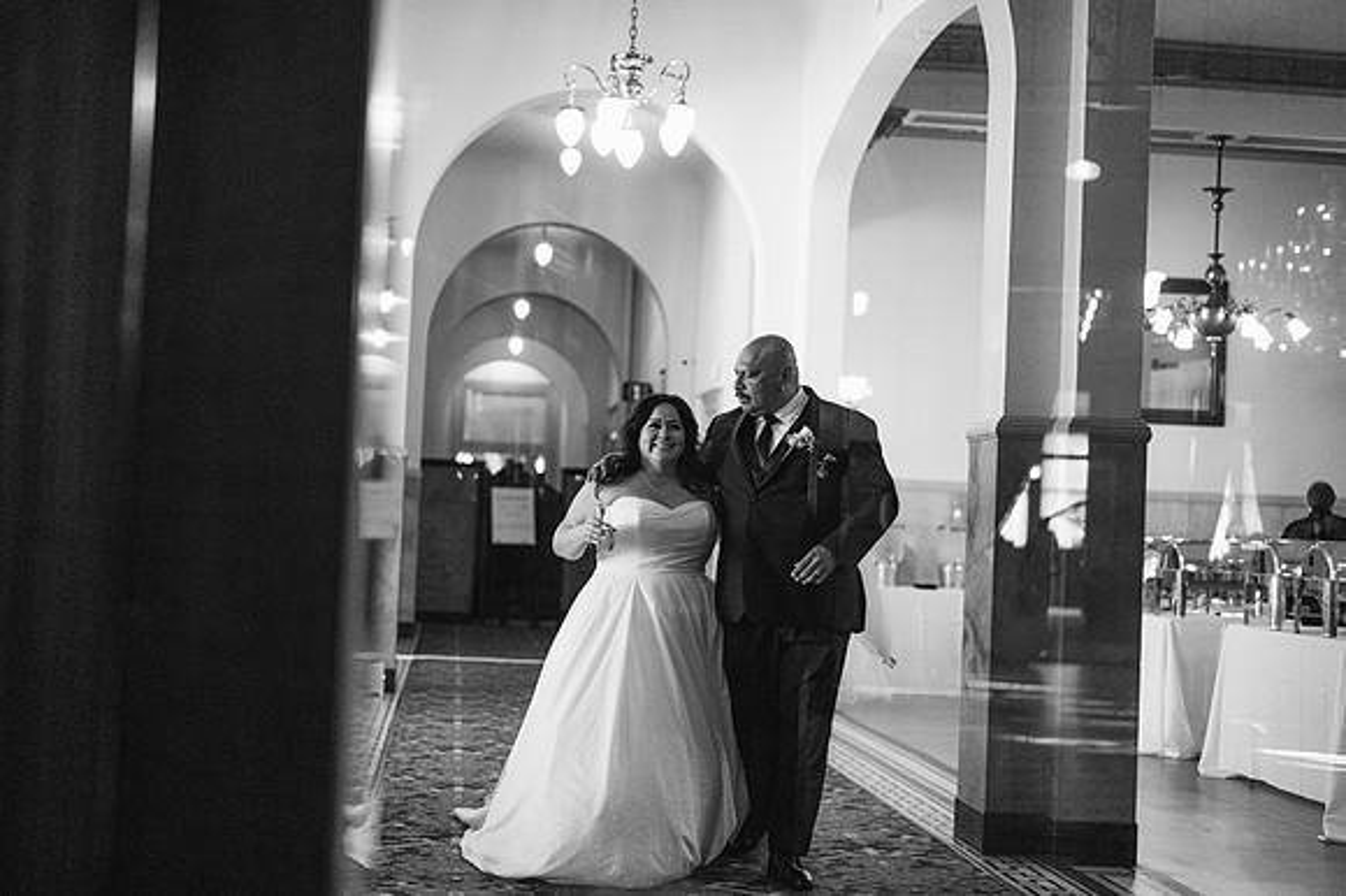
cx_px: 673
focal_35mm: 50
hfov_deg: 39.6
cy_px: 448
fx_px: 1868
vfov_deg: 27.0
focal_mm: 50
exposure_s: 1/1250
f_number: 1.8
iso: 6400
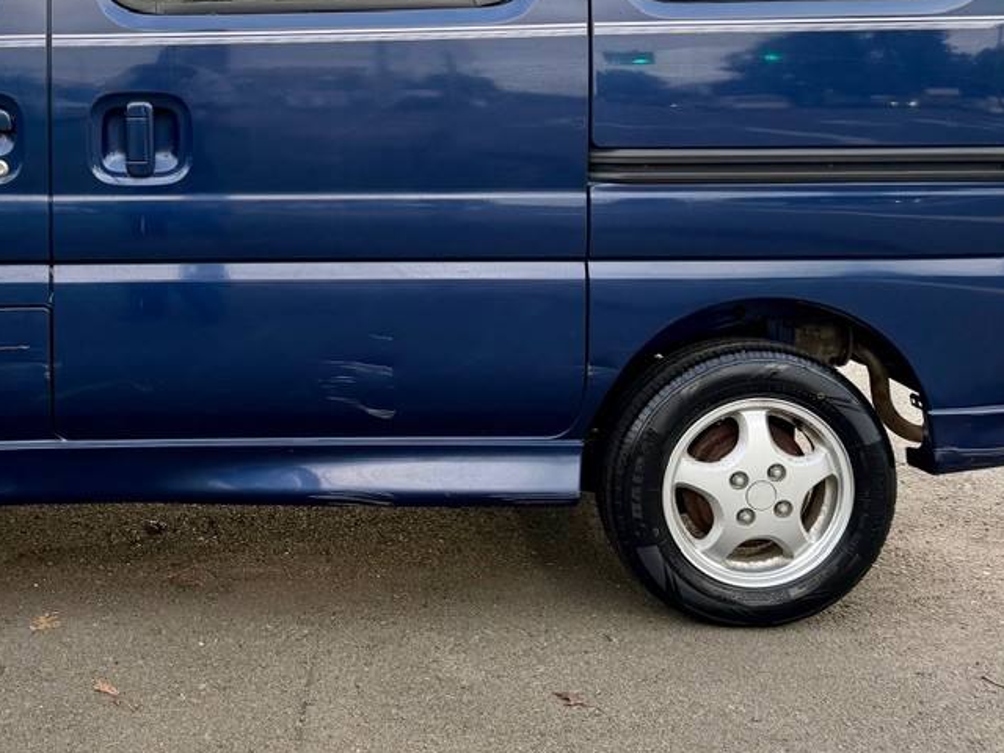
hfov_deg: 38.1
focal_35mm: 48
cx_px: 193
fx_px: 1392
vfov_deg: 29.5
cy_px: 140
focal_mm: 6.76
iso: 100
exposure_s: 1/612
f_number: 1.78
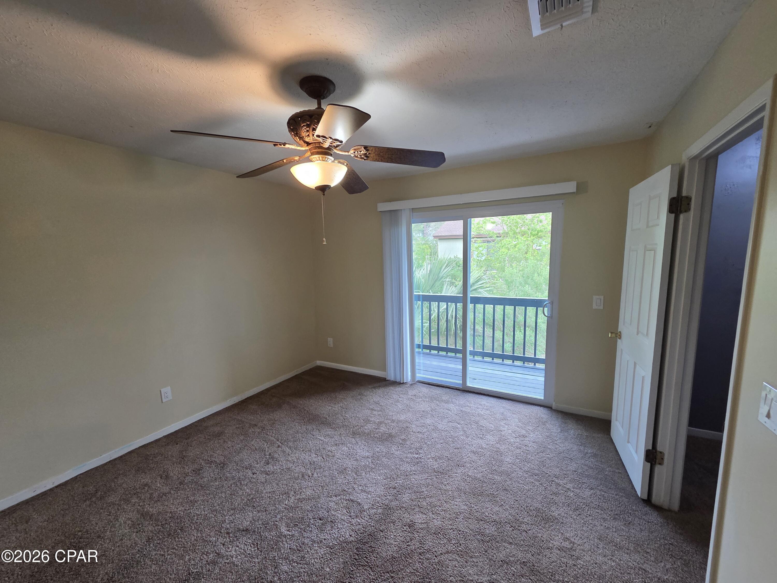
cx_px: 388
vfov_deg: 89.9
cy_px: 292
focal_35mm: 13
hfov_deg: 106.2
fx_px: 292
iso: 160
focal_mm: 2.2
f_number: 2.2
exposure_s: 1/60
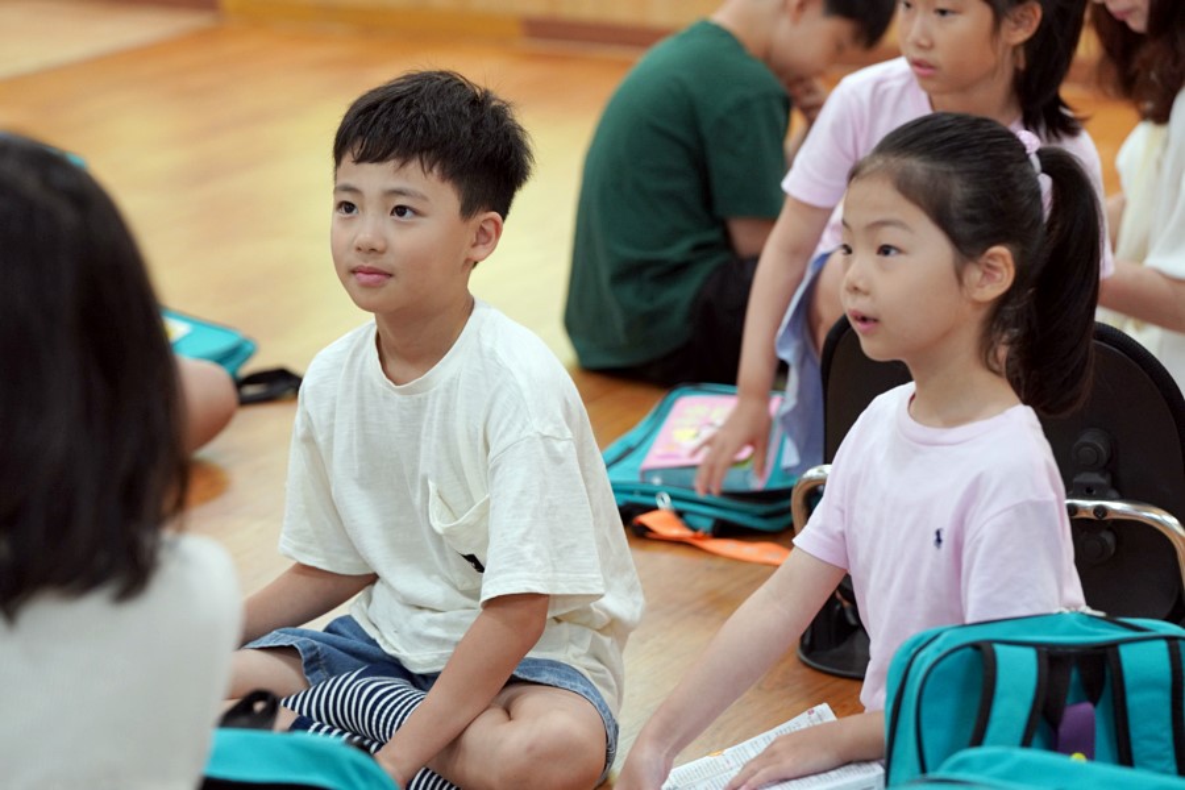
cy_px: 395
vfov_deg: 10.2
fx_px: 4443
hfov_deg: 15.2
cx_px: 592
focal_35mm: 135
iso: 2000
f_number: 4
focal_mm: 135
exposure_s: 1/160
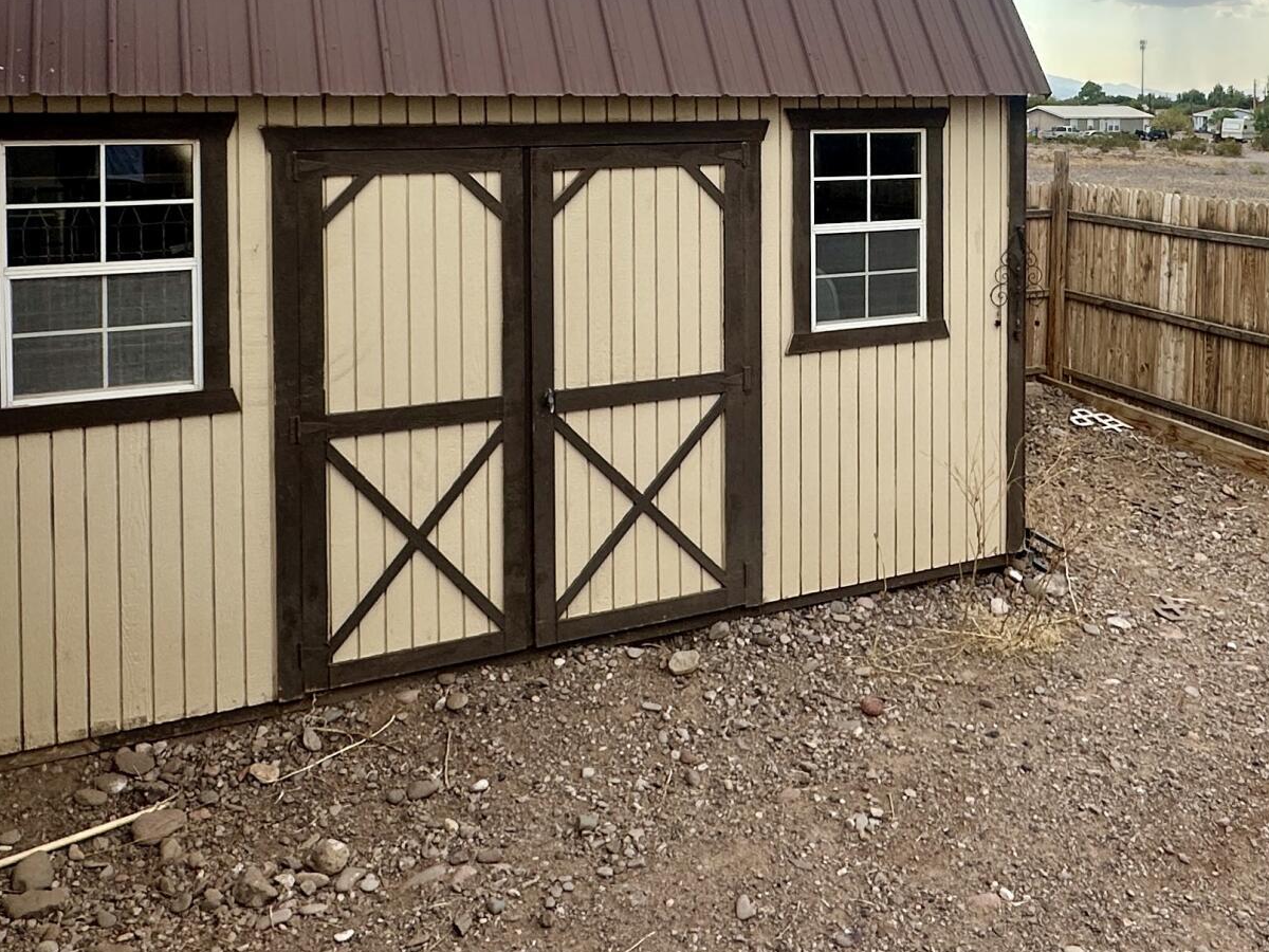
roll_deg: +0.0
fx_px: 1283
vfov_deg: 38.5
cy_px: 134
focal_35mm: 35
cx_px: 771
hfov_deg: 52.2
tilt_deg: -0.9
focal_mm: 2.22
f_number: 2.2
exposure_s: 1/1742
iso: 50
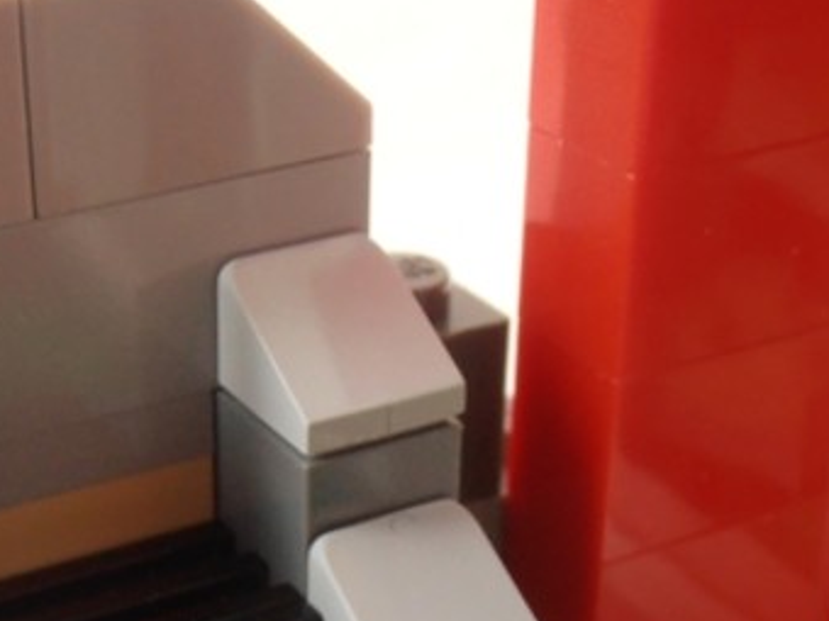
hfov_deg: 20.0
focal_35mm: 98
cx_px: 300
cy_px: 651
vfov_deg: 14.8
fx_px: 2347
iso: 125
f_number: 3.9
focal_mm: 6.61
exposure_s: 1/20
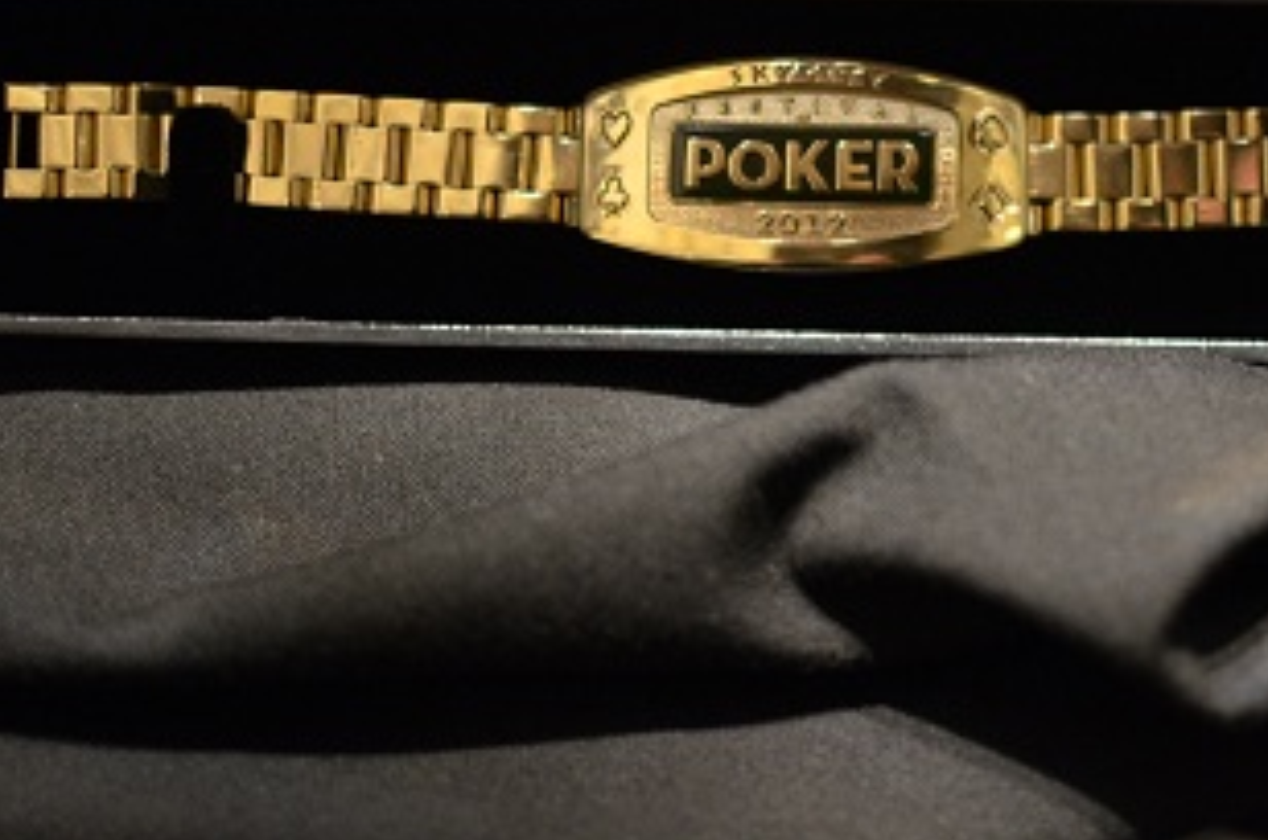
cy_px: 259
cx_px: 877
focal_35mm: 77
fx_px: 2697
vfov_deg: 17.6
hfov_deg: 26.3
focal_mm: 35
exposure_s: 1/80
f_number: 1.8
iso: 1600
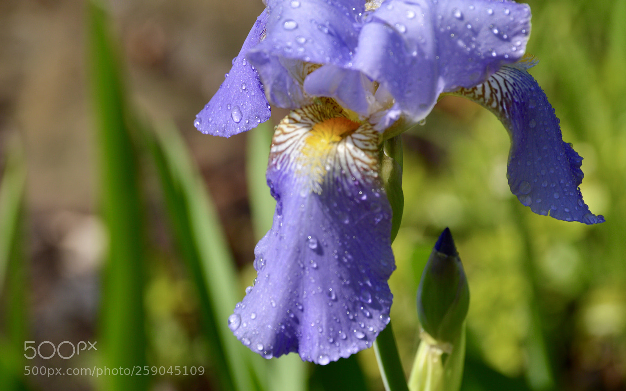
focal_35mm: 207
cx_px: 313
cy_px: 193
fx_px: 3523
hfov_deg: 10.2
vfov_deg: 6.4
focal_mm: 135
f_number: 9
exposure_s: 1/400
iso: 100
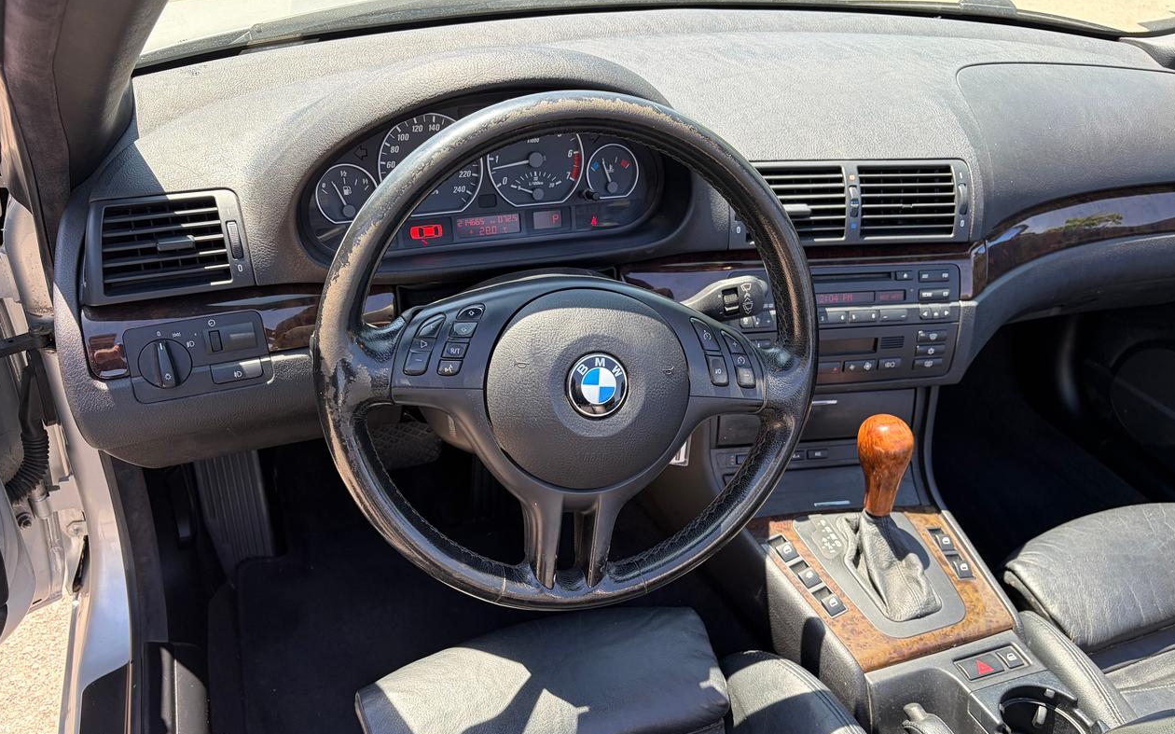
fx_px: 896
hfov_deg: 66.5
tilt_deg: -38.1
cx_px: 591
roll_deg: -1.9
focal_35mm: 28
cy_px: 427
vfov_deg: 44.4
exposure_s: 1/343
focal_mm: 5.96
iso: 64
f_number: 1.6
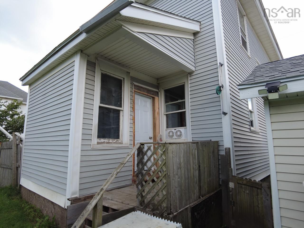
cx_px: 152
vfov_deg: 66.0
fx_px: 176
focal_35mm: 20
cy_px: 114
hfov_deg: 81.7
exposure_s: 1/320
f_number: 1.8
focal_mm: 4.4
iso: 100
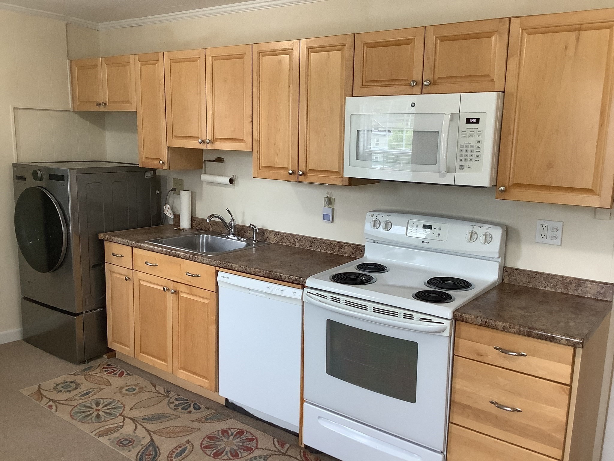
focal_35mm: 31
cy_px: 230
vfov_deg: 45.4
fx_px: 550
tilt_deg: -12.3
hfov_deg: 58.4
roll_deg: -0.7
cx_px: 307
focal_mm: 3.3
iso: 100
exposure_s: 1/60
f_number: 2.4
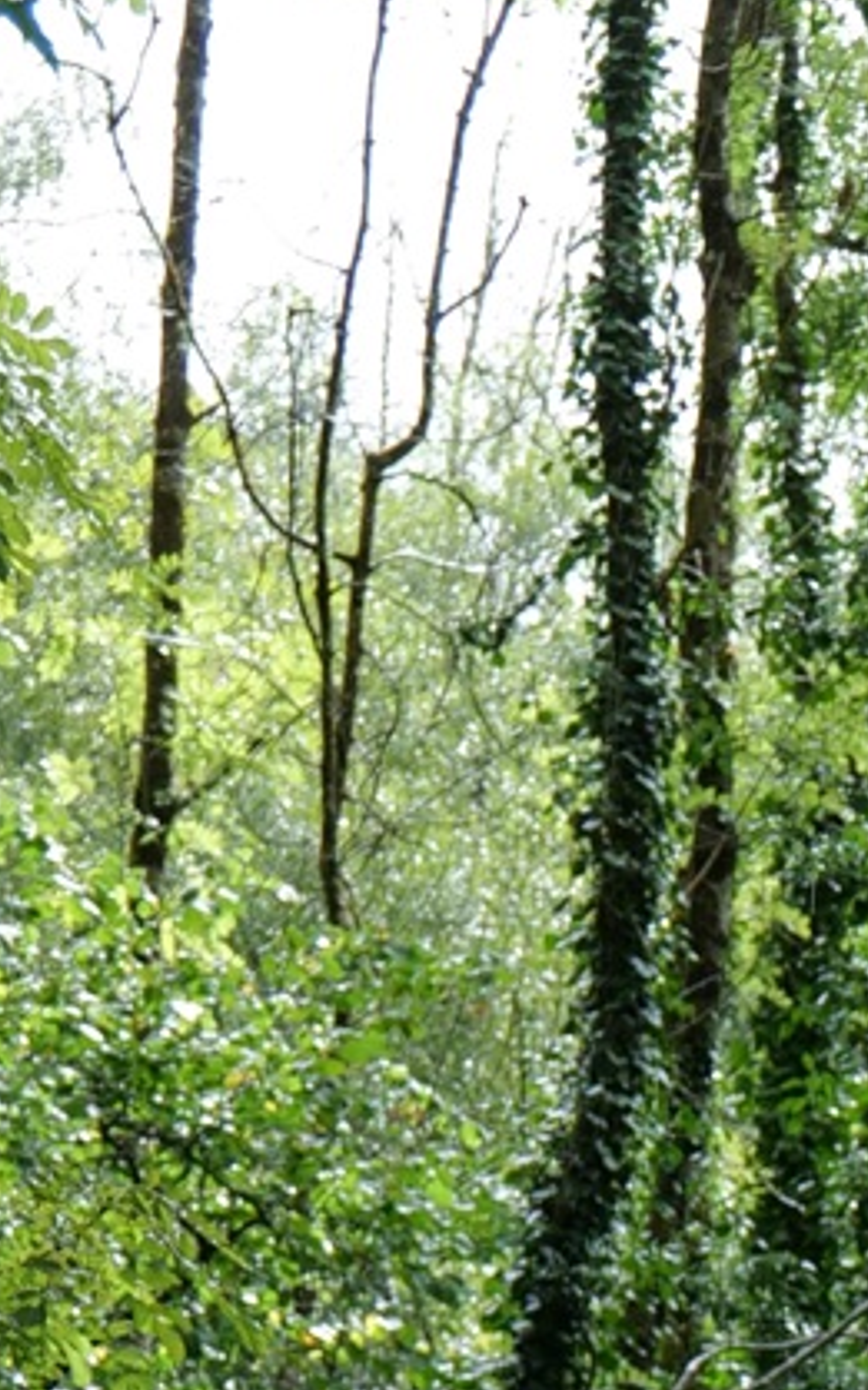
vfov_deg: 11.9
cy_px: 2690
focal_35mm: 158
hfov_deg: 7.9
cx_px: 1729
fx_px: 5984
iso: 100
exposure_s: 1/125
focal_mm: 36
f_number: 5
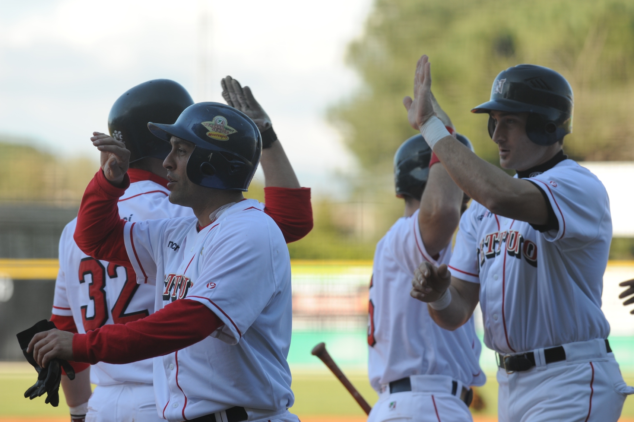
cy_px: 211
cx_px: 317
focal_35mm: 300
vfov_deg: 4.6
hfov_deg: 6.9
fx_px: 5281
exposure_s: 1/640
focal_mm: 300
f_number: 5.6
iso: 400
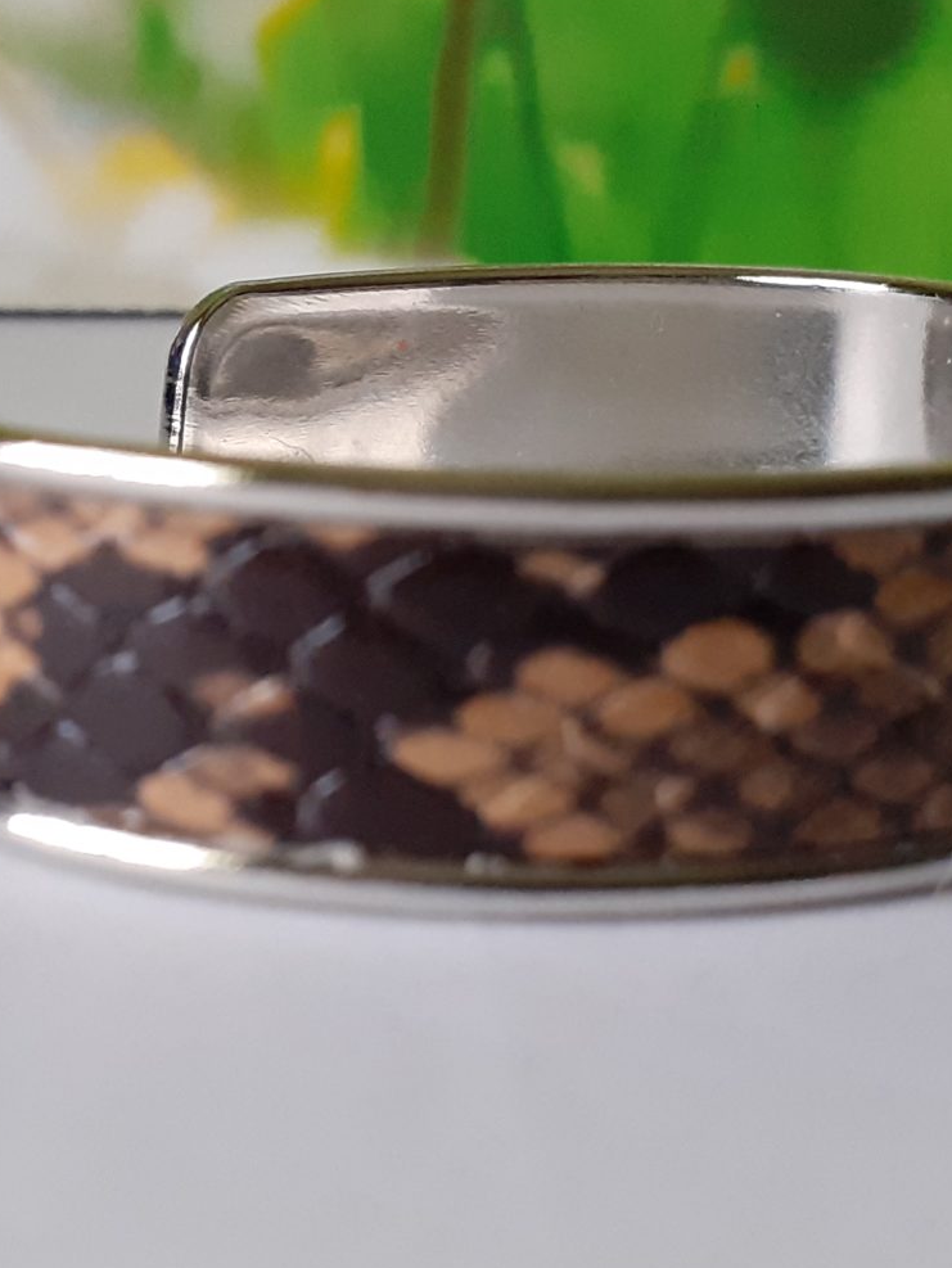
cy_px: 420
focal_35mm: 70
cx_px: 207
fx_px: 2565
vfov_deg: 27.6
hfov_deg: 20.8
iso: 320
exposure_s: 1/25
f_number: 1.9
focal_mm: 3.6
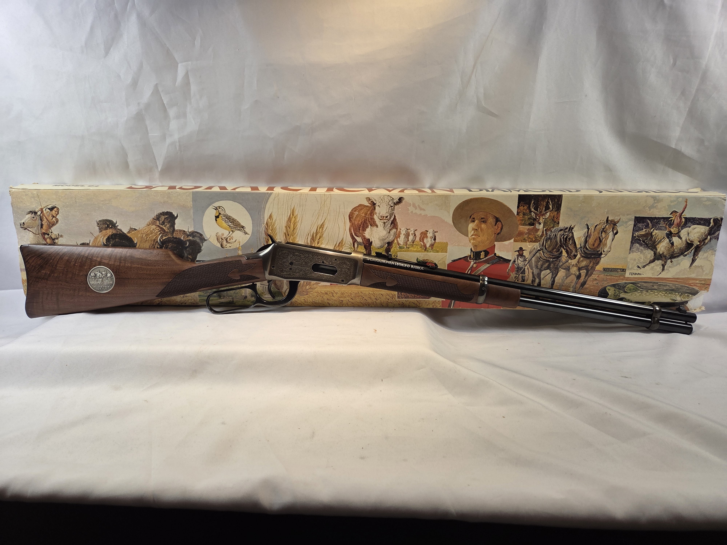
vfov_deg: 58.9
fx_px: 483
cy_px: 272
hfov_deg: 73.9
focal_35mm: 23
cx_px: 364
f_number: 1.8
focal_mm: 5.4
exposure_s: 1/699
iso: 80
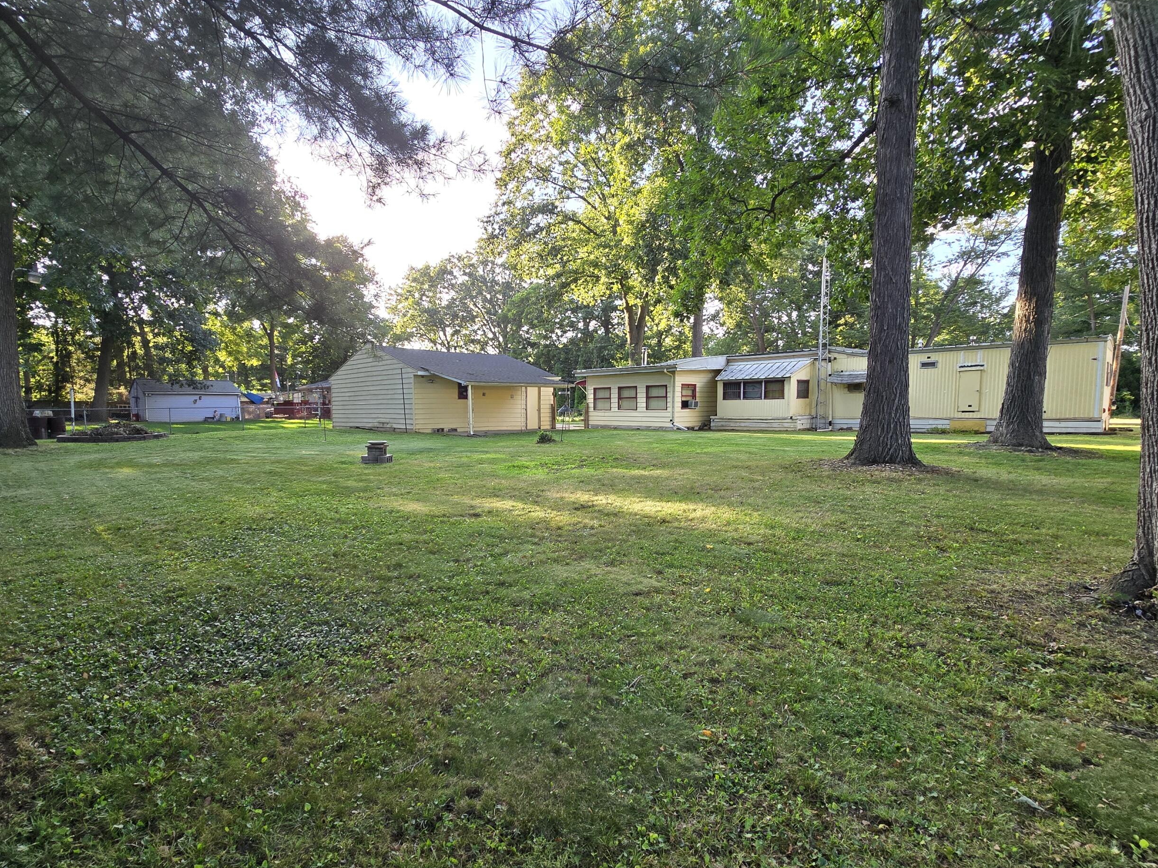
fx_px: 535
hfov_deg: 94.2
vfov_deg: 78.0
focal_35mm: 16
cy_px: 460
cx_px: 522
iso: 50
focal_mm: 2.2
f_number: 2.2
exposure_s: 1/127
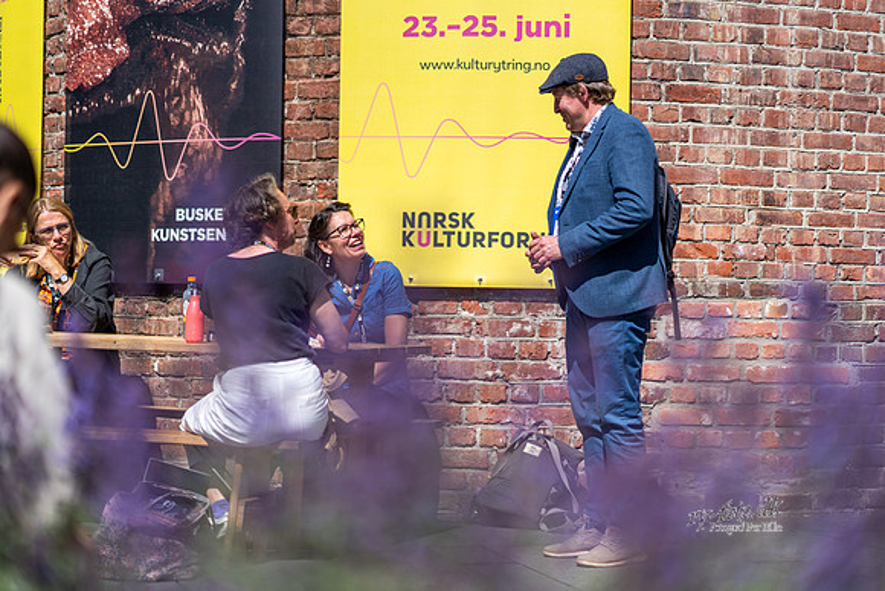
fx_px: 2090
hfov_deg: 23.9
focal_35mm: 85
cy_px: 296
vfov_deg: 16.1
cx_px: 442
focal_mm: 85
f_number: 1.4
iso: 50
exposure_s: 1/6400
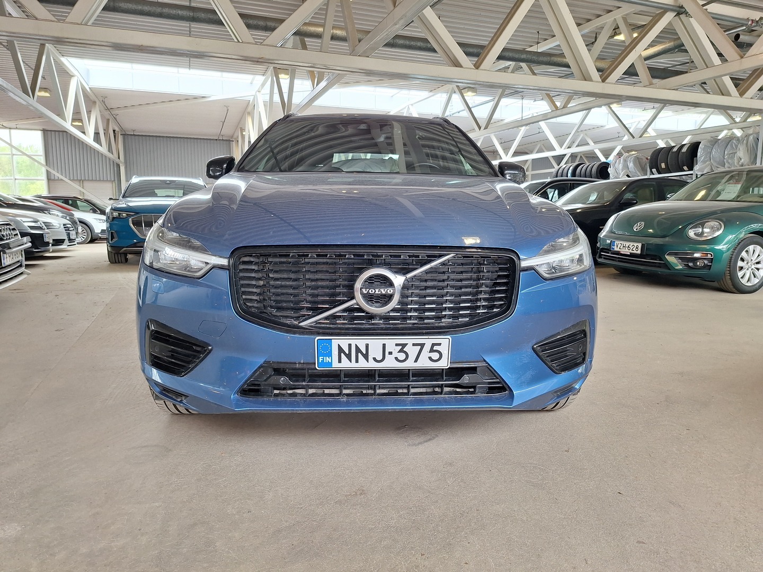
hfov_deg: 73.9
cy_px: 286
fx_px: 507
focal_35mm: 23
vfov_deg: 58.9
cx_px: 382
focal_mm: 5.54
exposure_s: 1/100
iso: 50
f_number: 1.8
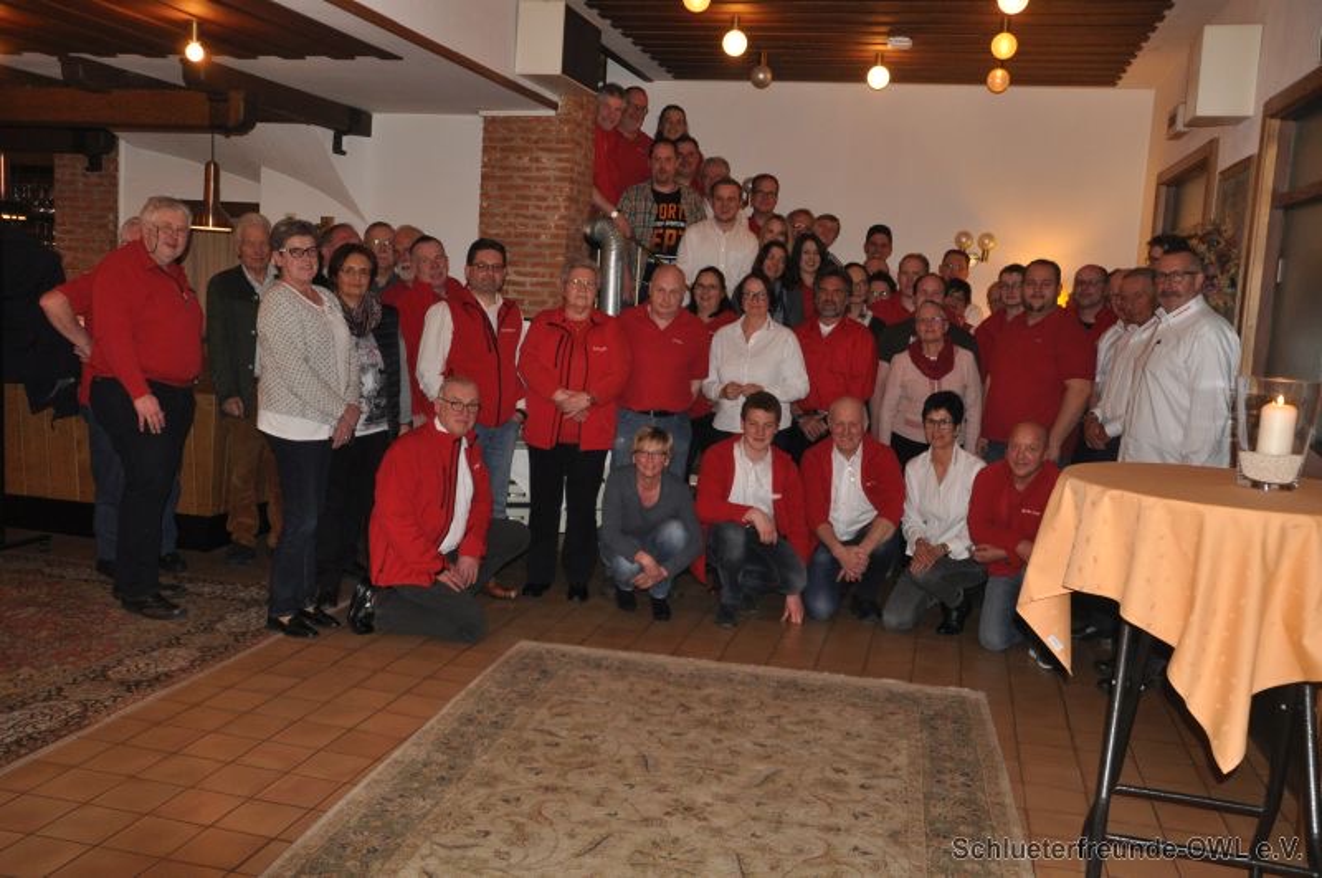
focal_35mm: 32
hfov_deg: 59.6
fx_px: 1155
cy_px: 439
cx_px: 661
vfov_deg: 41.6
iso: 800
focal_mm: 21
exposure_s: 1/60
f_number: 3.8
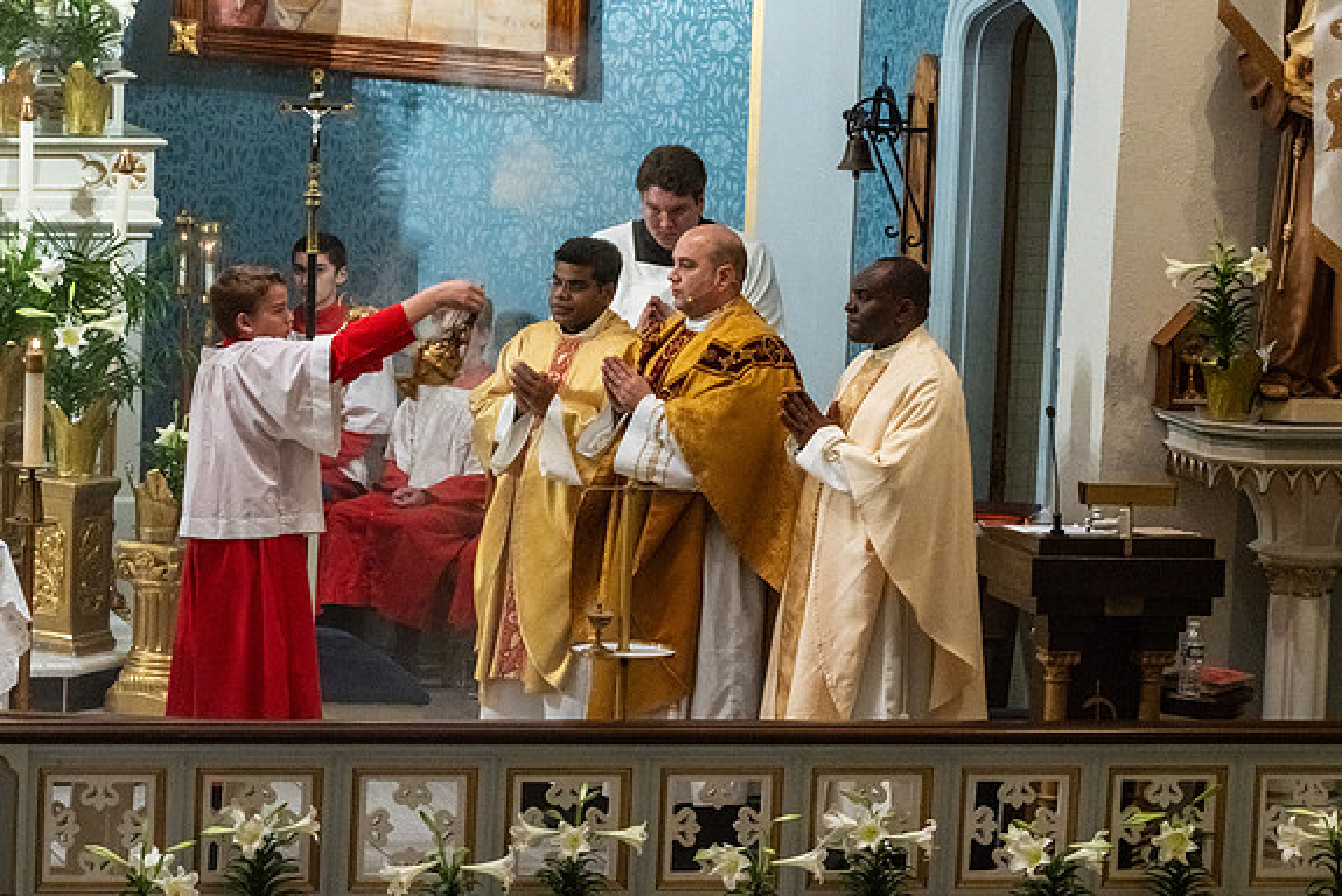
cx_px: 675
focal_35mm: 216
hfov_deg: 9.5
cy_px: 449
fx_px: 8056
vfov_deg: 6.4
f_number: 14
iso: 5000
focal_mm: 200
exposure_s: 1/60
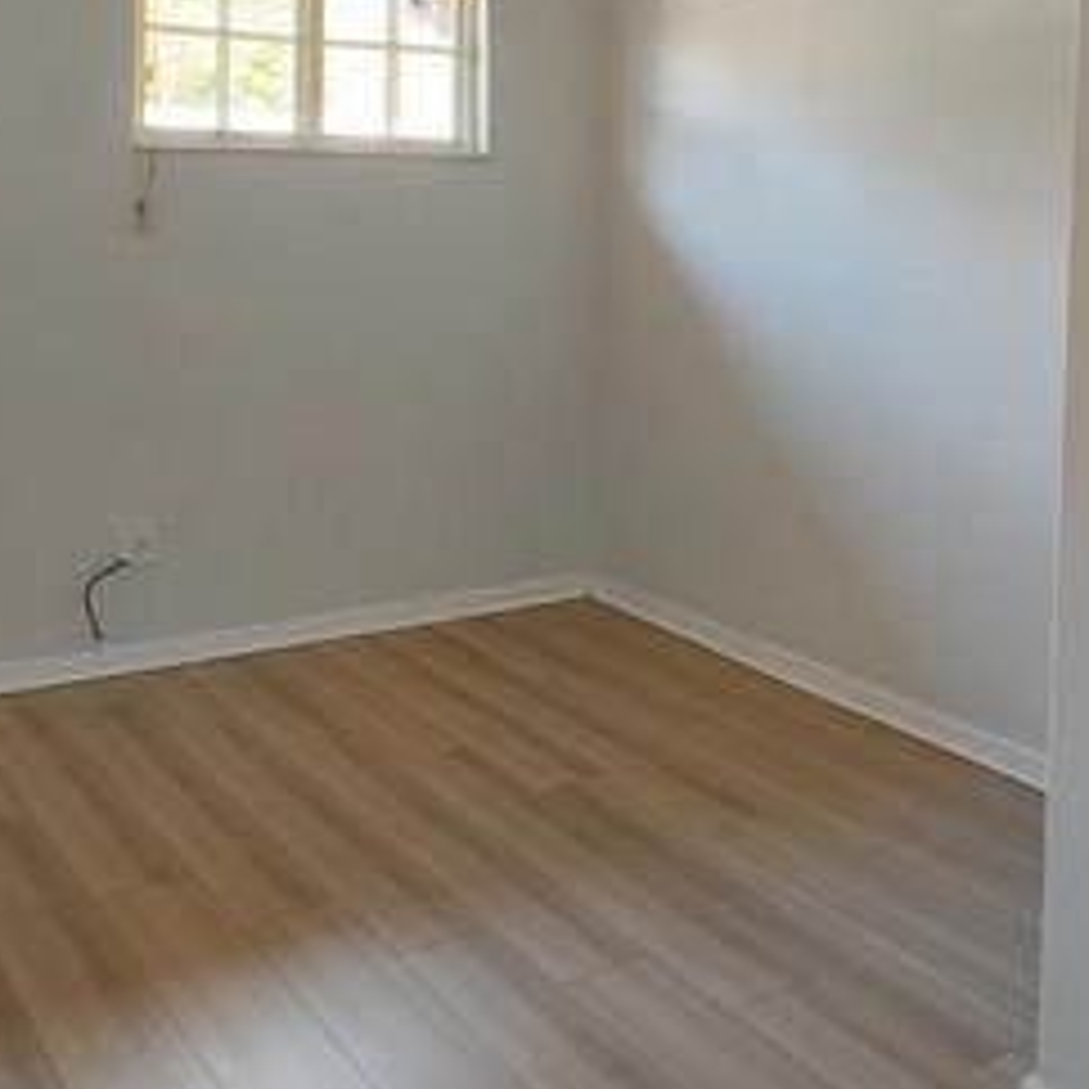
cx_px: 562
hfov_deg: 40.9
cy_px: 261
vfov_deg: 39.7
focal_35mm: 41
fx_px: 1459
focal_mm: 2.15
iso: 317
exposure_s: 1/50
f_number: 2.2
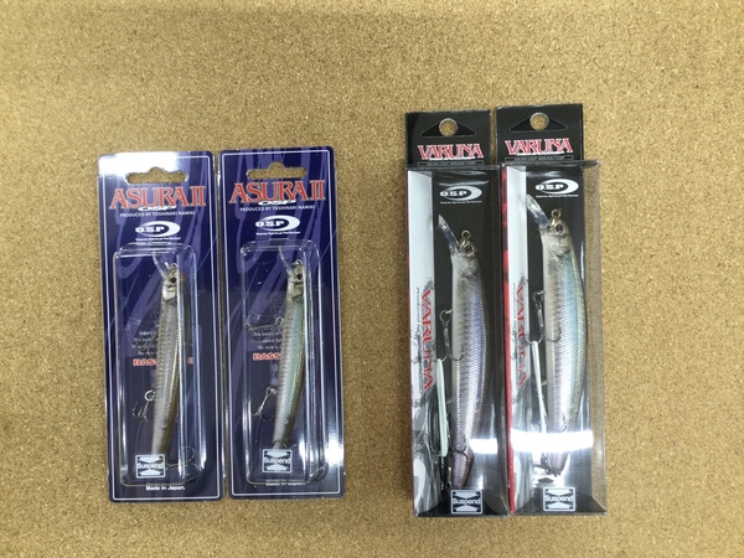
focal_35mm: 31
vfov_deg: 45.4
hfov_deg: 58.4
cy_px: 279
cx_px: 372
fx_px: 666
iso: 50
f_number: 2.4
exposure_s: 1/30
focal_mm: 3.3
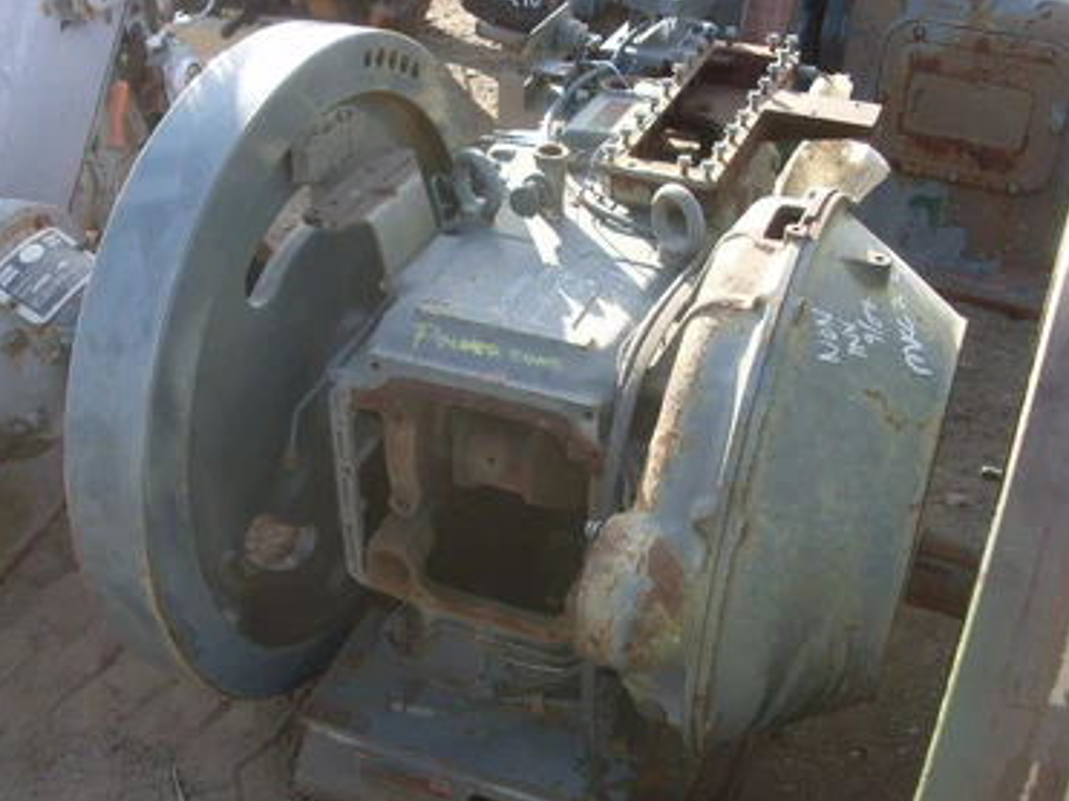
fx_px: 1266
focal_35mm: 41
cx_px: 522
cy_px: 429
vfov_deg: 35.1
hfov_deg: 45.8
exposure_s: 1/250
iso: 80
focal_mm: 6.3
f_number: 3
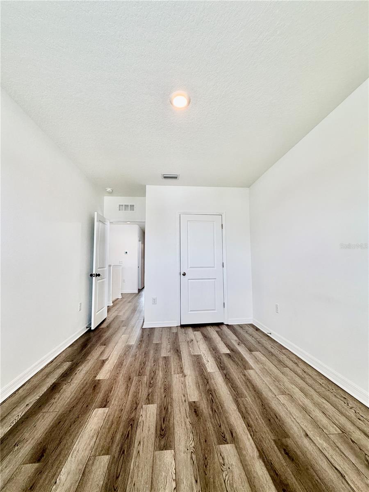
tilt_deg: +5.4
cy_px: 246
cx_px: 184
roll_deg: +0.1
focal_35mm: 14
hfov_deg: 85.7
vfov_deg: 102.1
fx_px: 199
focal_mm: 2.22
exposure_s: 1/120
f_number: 2.2
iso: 160
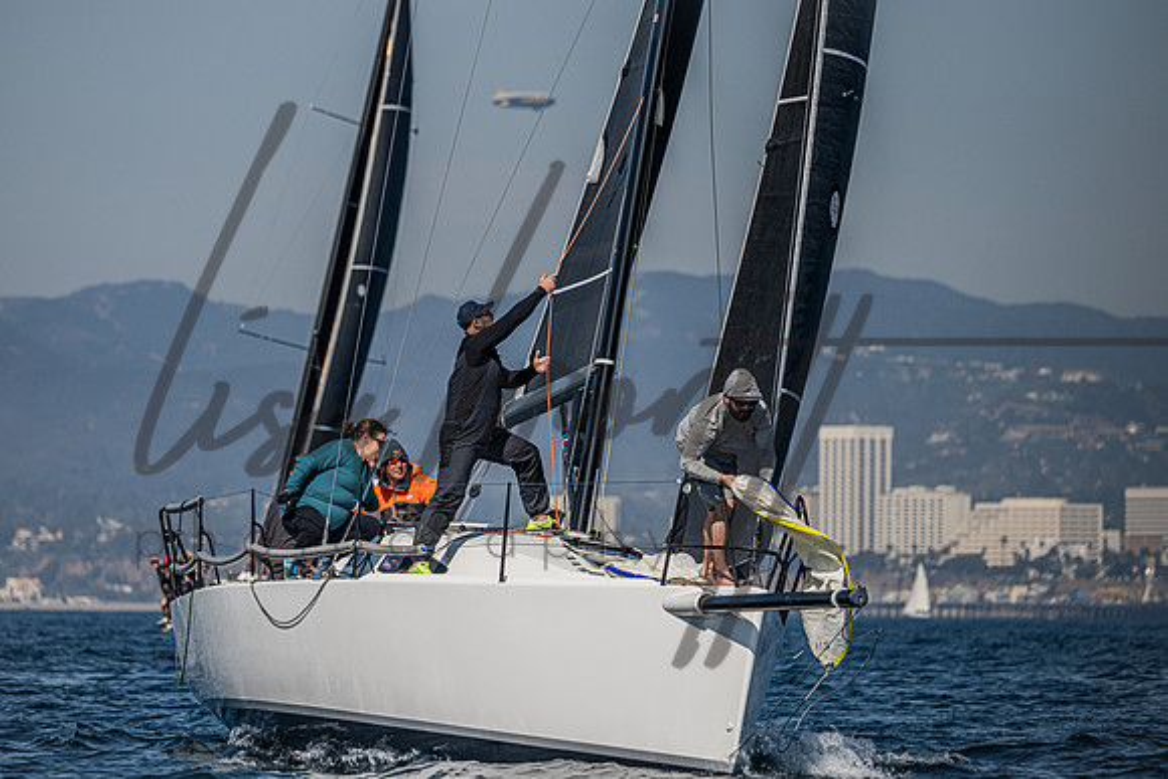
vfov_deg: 4.6
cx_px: 466
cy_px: 312
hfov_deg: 6.8
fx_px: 9799
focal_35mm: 302
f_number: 5
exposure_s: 1/6400
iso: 400
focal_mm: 250
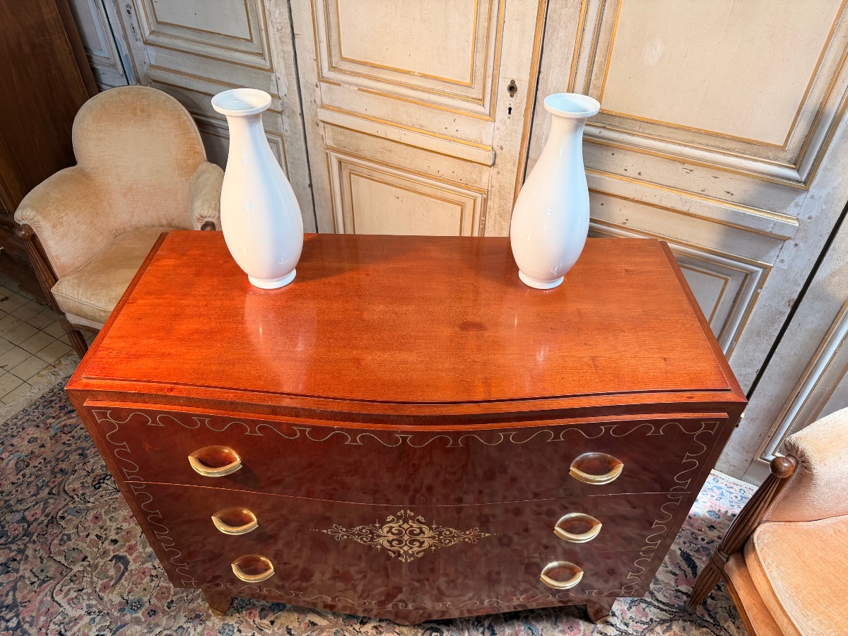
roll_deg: -0.4
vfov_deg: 56.8
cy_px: 318
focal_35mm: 24
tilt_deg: -40.0
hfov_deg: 71.6
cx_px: 424
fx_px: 588
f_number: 1.78
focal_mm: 6.76
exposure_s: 1/100
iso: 125
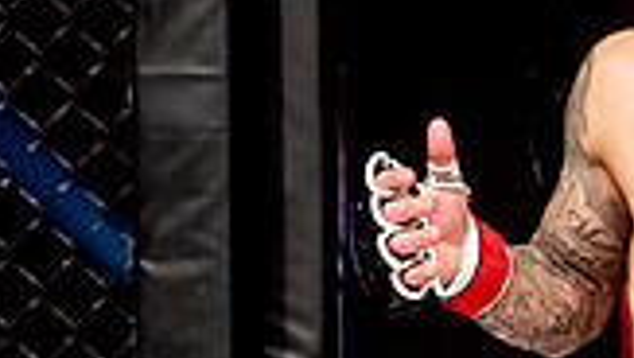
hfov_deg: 11.2
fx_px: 3129
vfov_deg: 6.5
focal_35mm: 186
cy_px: 395
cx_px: 926
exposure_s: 1/640
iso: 2500
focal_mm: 50
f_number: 2.8
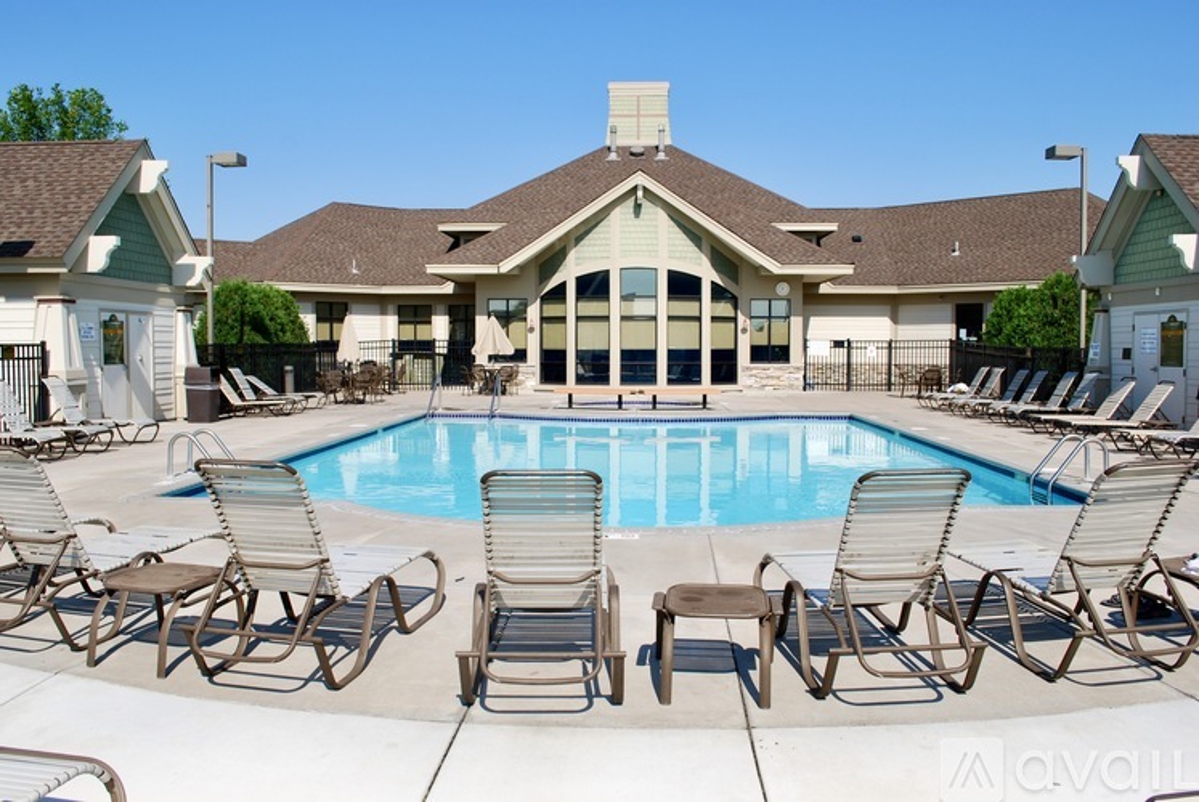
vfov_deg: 43.7
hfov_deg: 61.9
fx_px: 1000
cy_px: 401
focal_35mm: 30
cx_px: 600
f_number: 8
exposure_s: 1/250
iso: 100
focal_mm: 20
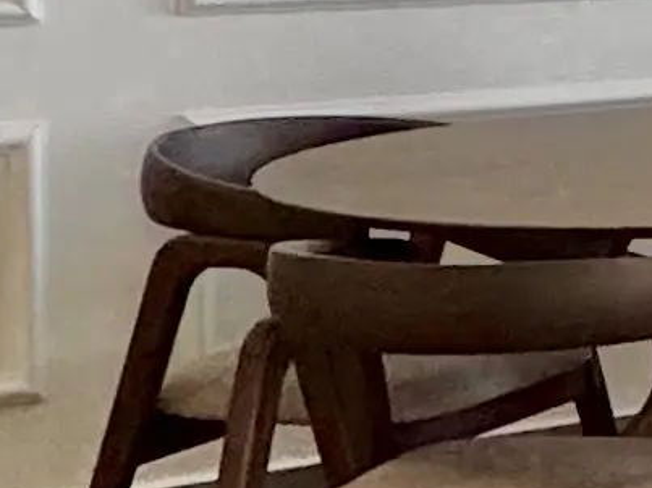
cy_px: -162
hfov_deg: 10.3
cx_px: 1941
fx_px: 2636
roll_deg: -0.2
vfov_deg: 10.3
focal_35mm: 140
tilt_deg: -1.4
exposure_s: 1/120
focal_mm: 2.22
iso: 40
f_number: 2.2
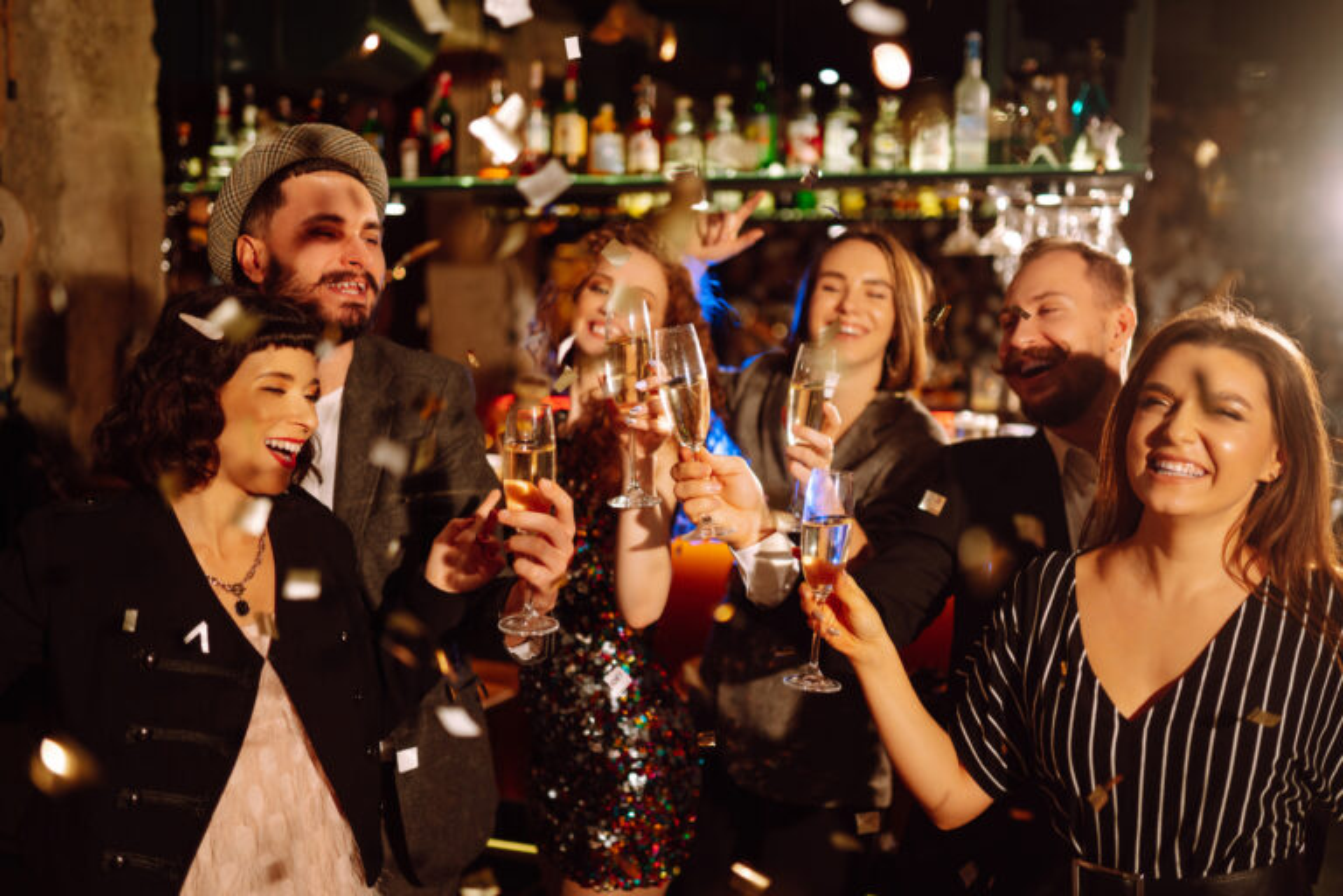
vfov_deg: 37.9
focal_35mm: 35
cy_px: 448
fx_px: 1306
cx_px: 672
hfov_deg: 54.4
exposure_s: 1/320
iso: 500
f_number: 1.4
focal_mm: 35
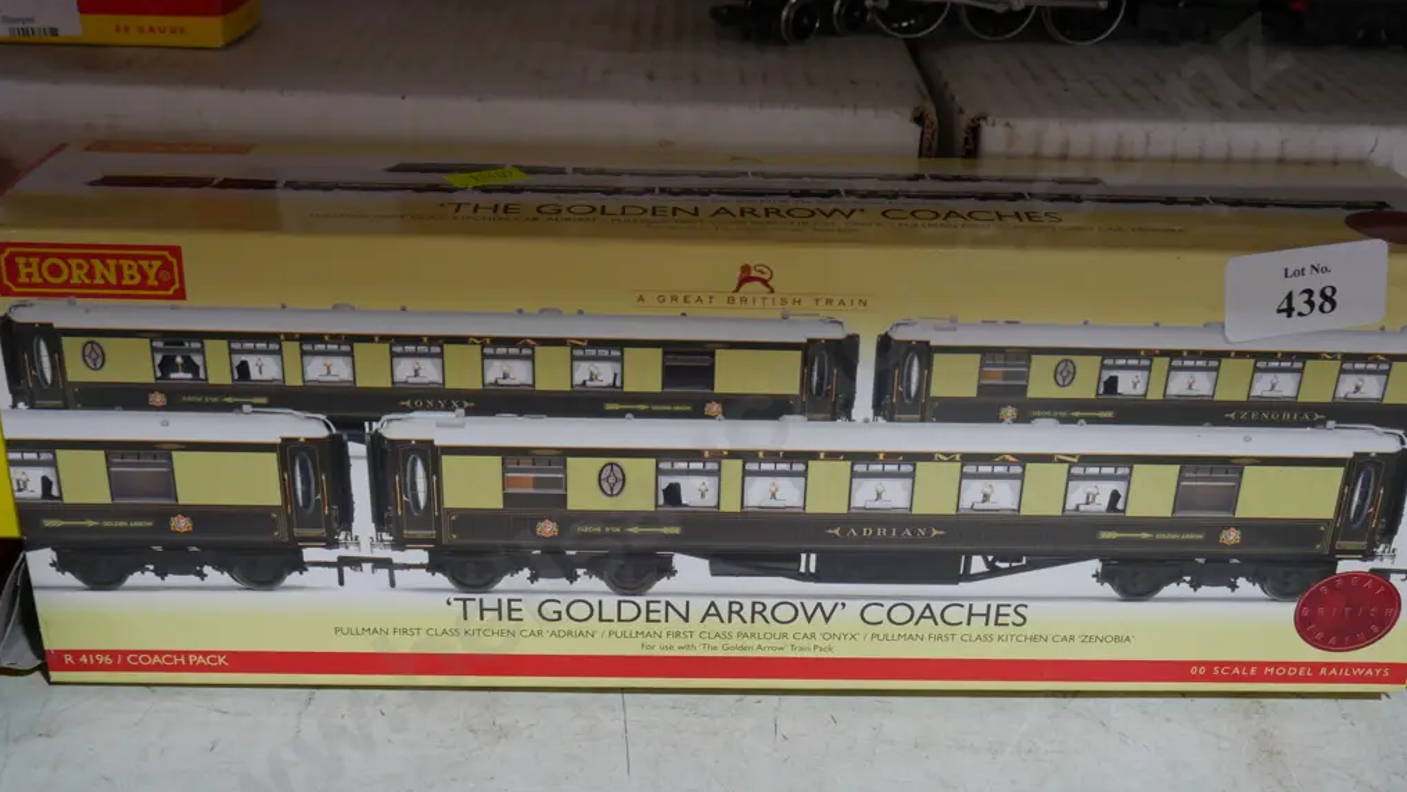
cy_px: 461
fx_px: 1642
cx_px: 708
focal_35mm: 44
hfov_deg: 46.4
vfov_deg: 27.1
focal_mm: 20
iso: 400
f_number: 4.4
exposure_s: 1/60
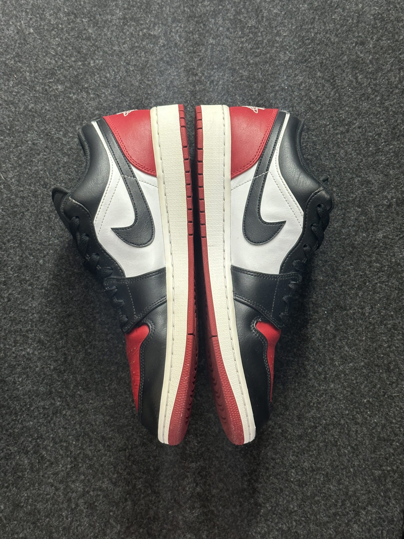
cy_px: 270
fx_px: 747
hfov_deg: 30.3
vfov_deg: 39.7
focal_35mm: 48
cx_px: 202
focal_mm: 6.86
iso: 250
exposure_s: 1/33
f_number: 1.78
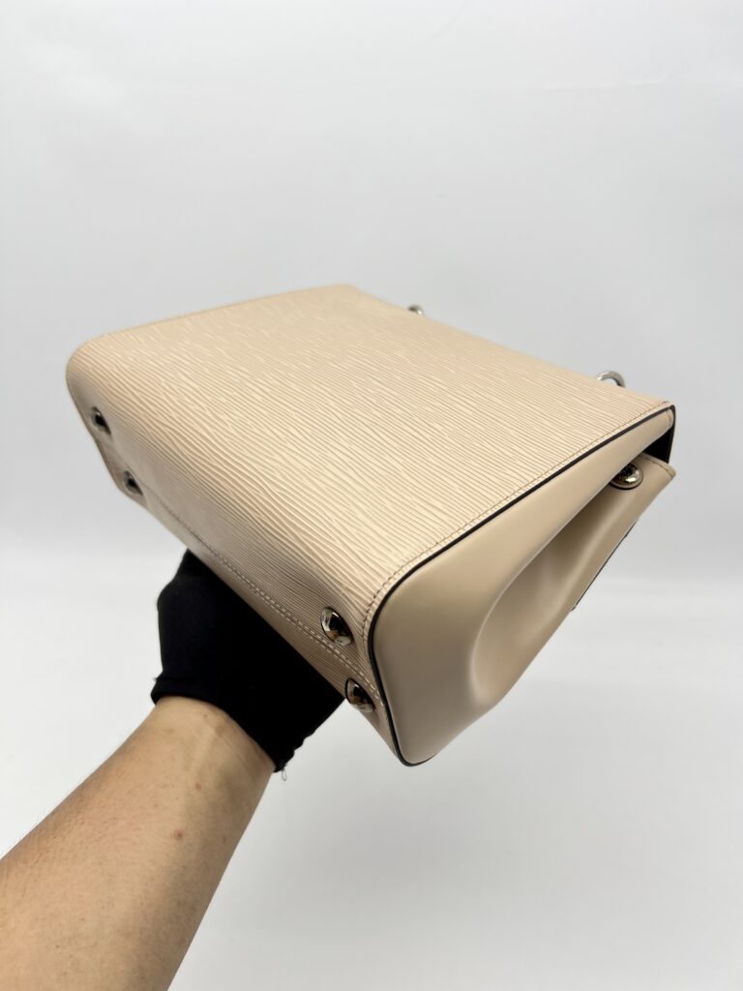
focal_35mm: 26
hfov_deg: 53.1
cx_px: 372
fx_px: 744
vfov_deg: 67.3
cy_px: 496
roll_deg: -0.9
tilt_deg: -23.3
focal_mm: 5.7
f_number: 1.5
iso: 32
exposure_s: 1/131
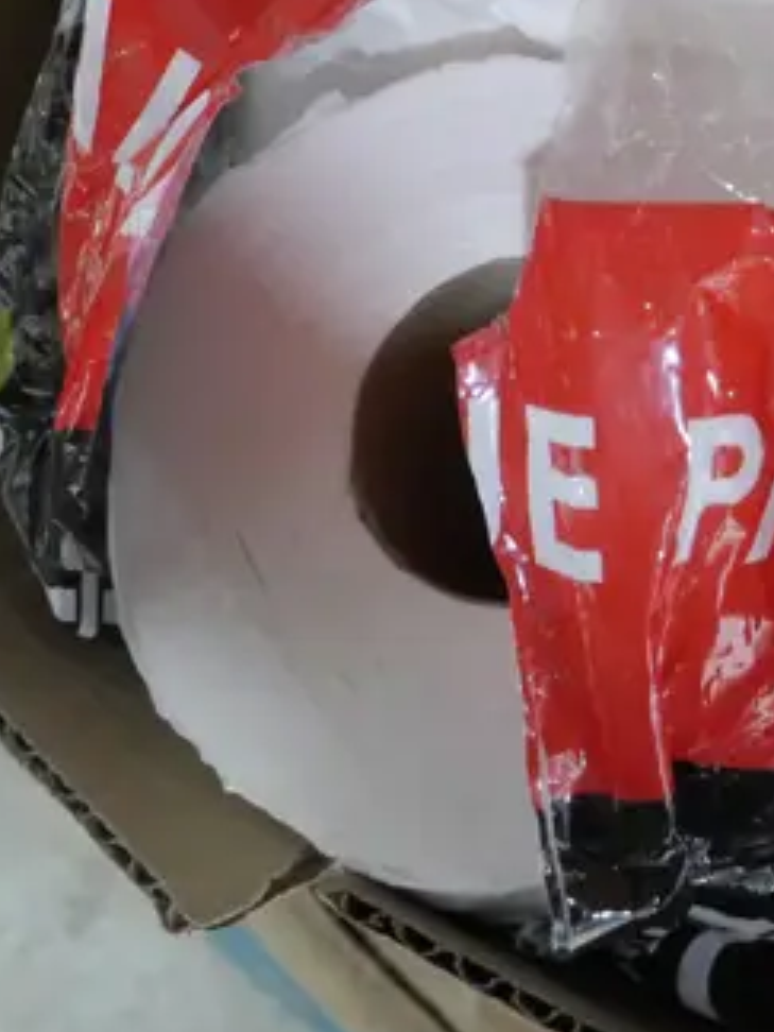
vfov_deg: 19.6
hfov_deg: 15.5
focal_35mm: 95
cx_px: 599
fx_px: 2832
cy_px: -167
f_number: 3.6
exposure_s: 1/50
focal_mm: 15
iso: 3200
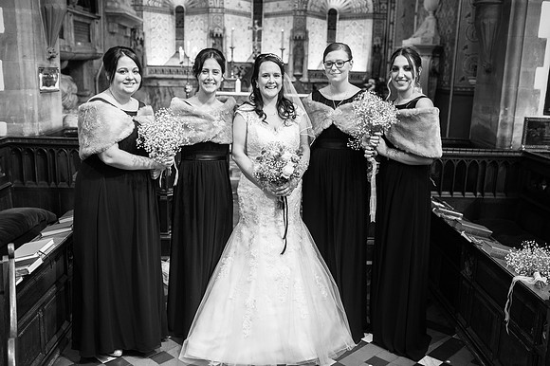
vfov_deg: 36.1
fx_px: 561
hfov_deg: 52.2
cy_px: 183
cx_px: 275
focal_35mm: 37
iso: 1000
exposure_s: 1/100
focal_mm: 35
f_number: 2.5
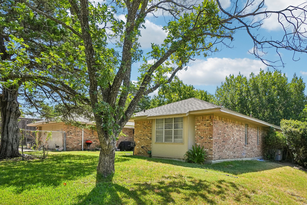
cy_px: 102
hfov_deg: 73.7
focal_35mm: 24
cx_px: 154
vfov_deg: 53.1
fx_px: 205
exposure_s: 1/640
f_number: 8
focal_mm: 16
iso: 400
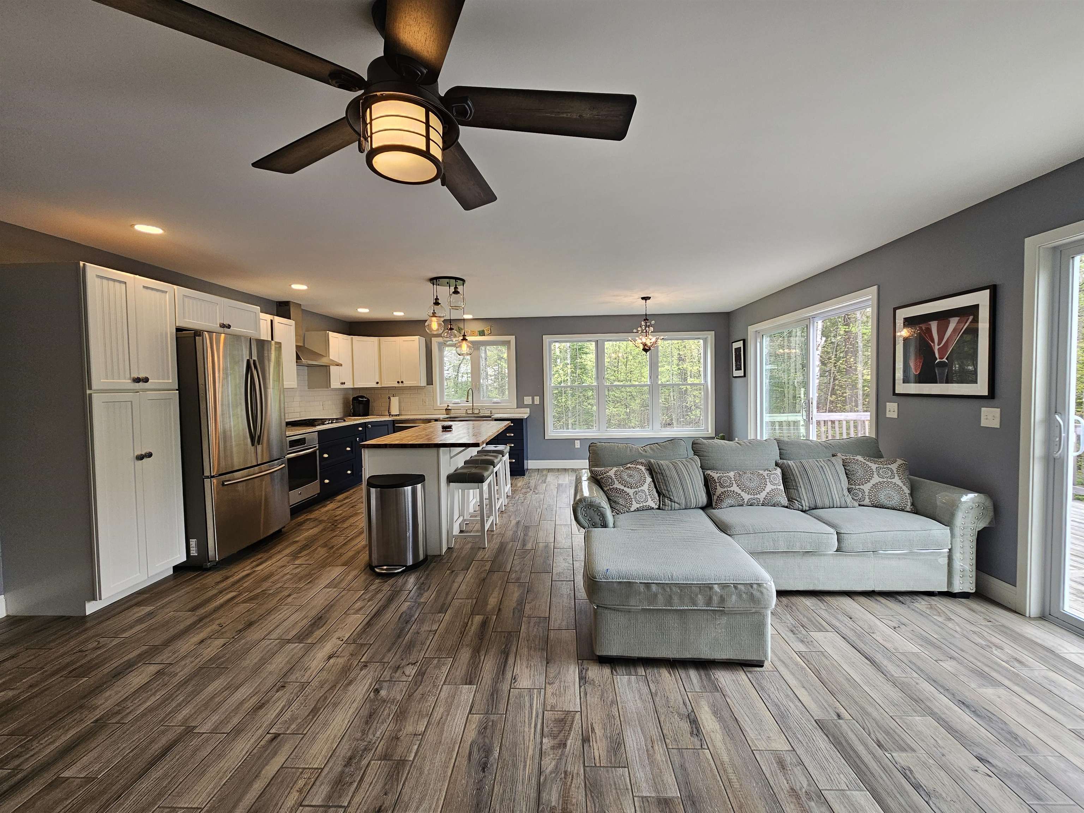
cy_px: 406
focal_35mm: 13
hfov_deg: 106.2
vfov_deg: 89.9
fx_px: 407
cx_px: 542
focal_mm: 2.2
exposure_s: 1/60
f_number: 2.2
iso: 50
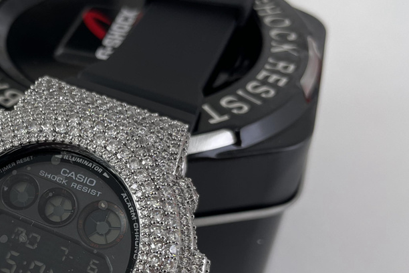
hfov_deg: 35.7
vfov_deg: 25.0
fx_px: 602
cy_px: 227
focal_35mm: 53
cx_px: 55
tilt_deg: -45.9
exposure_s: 1/146
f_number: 1.6
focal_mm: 4.2
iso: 32
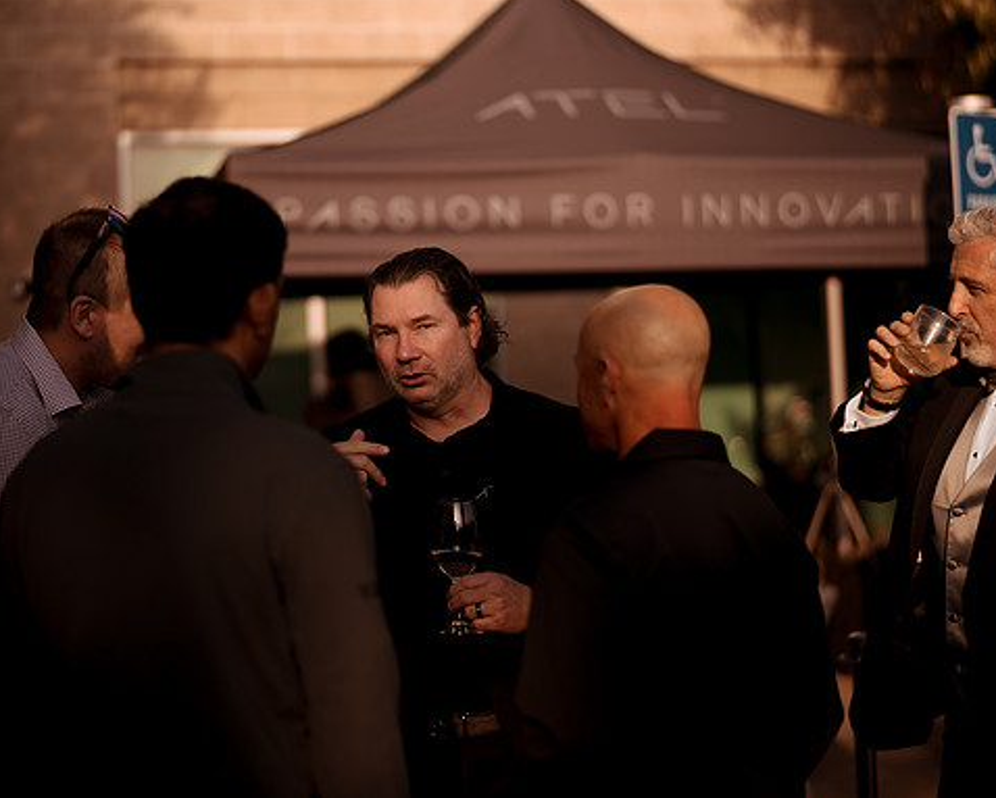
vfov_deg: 23.2
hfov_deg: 28.7
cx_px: 465
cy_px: 397
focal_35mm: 66
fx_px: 1947
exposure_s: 1/8000
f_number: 1.4
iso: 125
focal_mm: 58
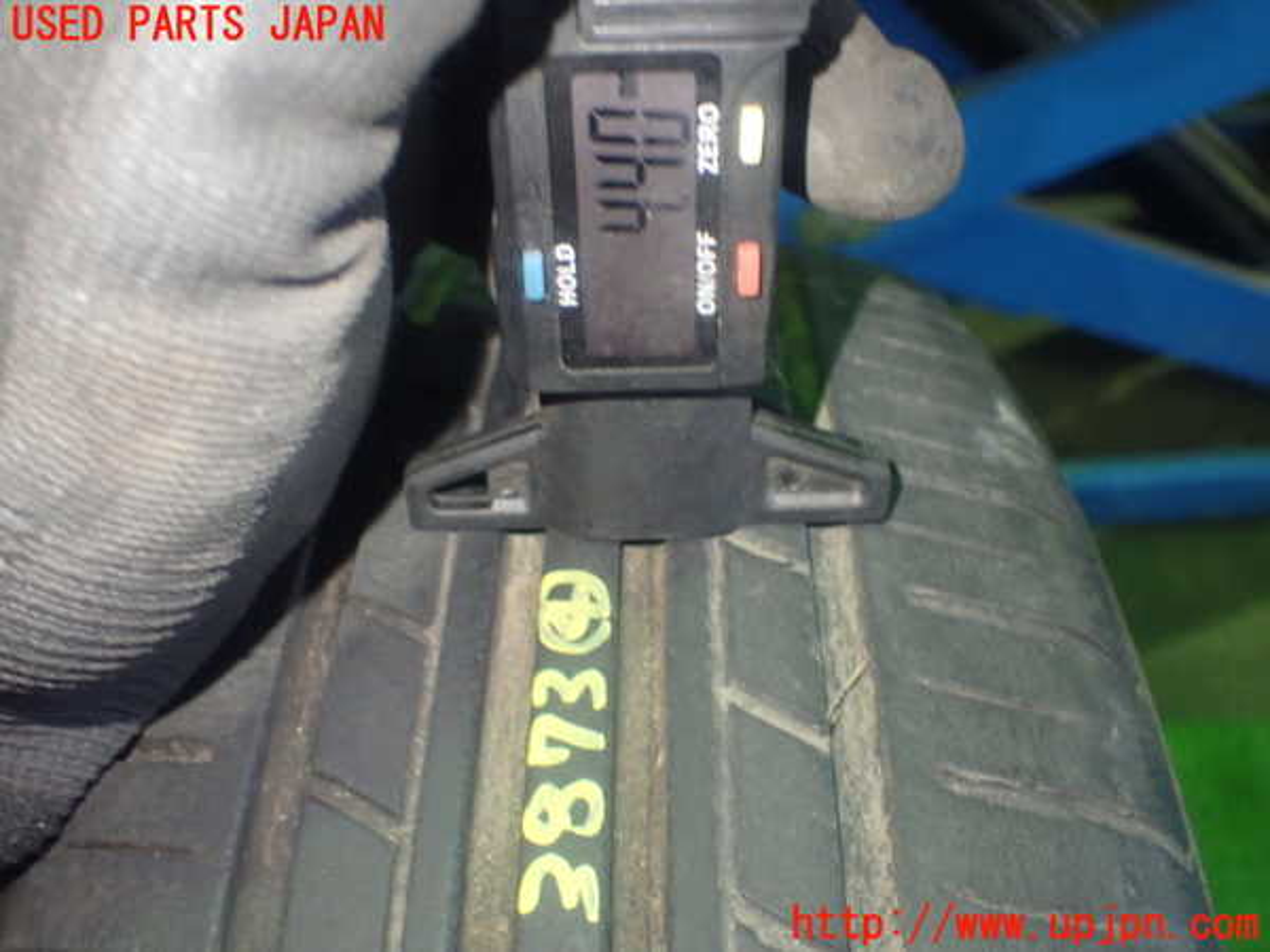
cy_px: 476
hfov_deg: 51.4
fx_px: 1321
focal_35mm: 36
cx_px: 635
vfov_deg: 39.7
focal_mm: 6.37
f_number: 2.5
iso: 800
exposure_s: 1/25
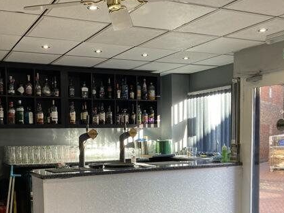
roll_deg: +0.9
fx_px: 353
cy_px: 157
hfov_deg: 43.0
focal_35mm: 43
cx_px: 86
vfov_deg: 33.0
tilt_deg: -0.8
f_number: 1.8
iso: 50
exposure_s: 1/50
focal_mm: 3.99
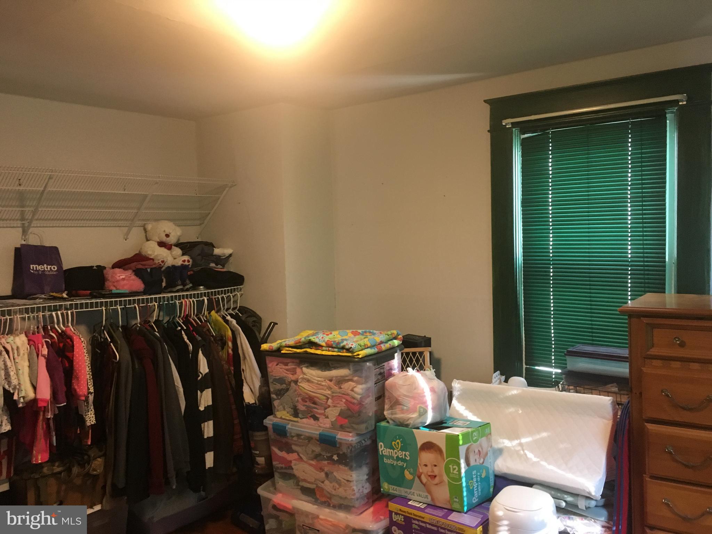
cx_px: 356
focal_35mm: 29
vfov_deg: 48.2
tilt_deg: -4.1
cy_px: 267
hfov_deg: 61.7
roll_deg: +0.5
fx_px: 596
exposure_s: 1/30
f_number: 2.2
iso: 160
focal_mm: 4.15
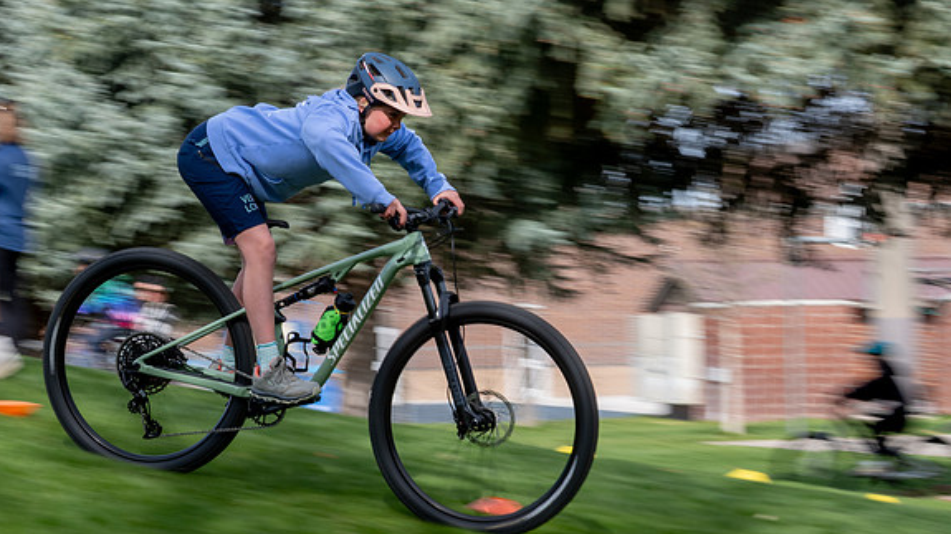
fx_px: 3504
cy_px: 240
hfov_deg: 15.4
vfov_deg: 8.7
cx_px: 392
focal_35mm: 139
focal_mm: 70
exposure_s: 1/60
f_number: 16
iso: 200
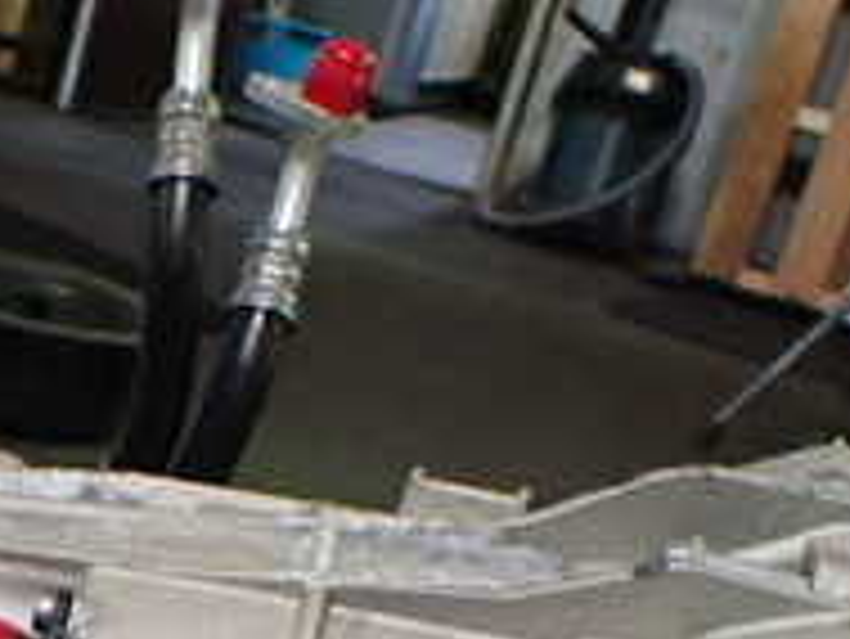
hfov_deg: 19.7
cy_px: 936
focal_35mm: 95
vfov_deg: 14.6
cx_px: -103
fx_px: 2334
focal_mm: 5.4
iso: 640
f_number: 2.3
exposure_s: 1/125
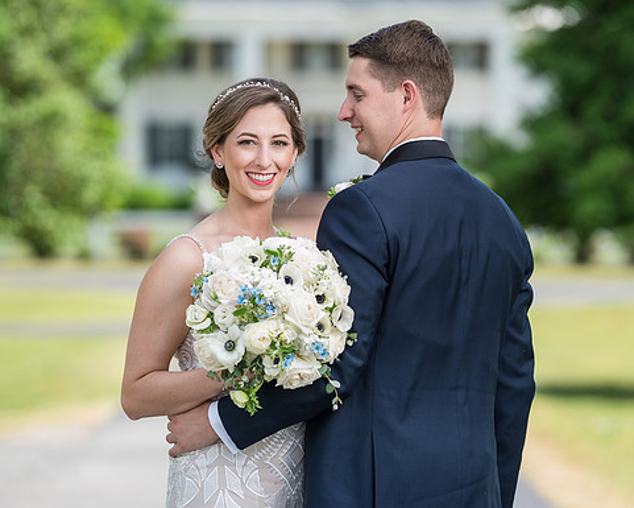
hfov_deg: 8.3
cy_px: 260
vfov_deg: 6.6
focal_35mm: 234
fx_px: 4392
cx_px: 352
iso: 50
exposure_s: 1/250
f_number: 4
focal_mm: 198
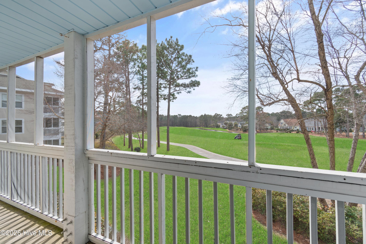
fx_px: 152
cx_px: 183
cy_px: 122
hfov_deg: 100.4
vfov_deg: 77.3
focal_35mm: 15
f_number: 5.6
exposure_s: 1/125
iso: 100
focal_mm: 10
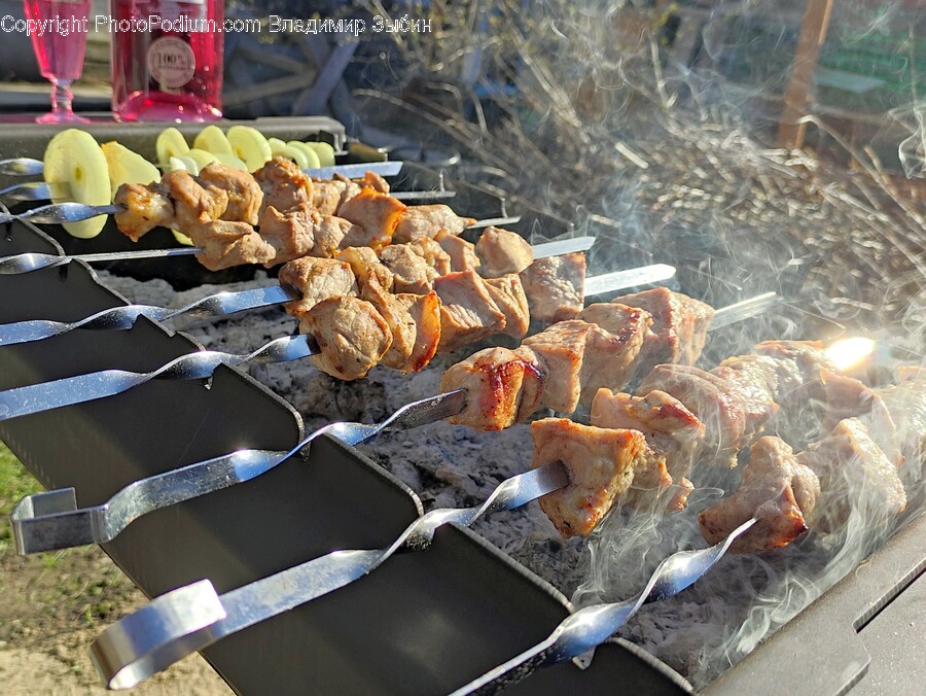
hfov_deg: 69.4
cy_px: 348
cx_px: 463
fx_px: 669
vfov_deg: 54.9
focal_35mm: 25
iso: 100
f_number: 1.89
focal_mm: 5.43
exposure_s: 1/432
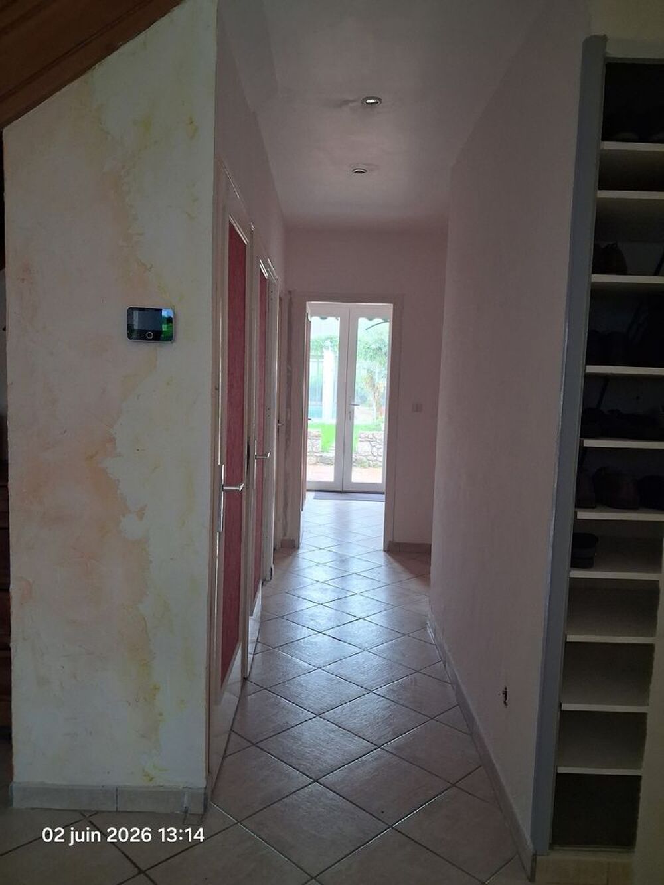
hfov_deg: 51.4
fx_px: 690
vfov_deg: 65.3
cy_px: 442
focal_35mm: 27
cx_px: 332
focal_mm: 4
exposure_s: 1/40
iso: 400
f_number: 1.8
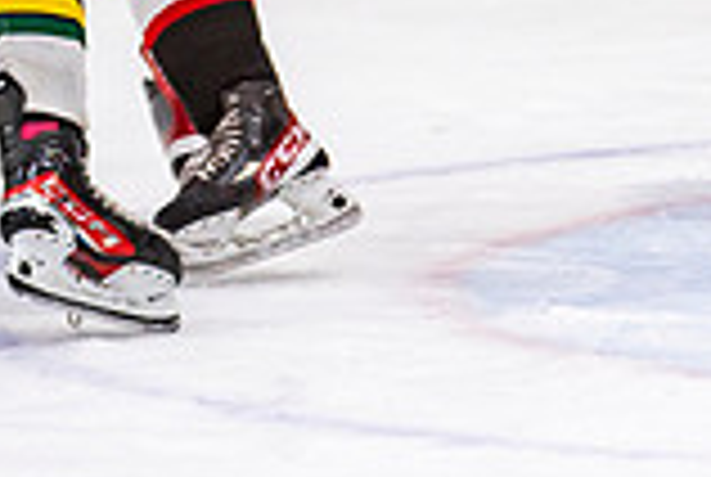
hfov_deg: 3.4
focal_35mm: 604
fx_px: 11951
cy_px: -100
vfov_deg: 2.3
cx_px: 952
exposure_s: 1/640
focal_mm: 135
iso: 800
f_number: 2.8
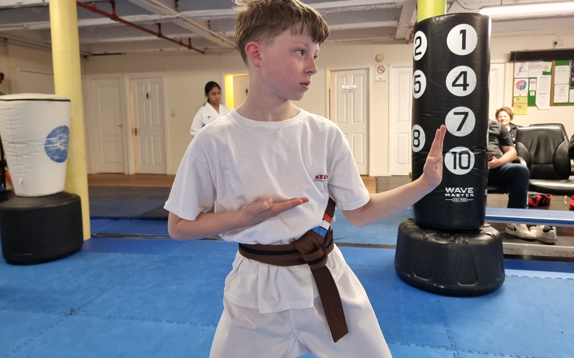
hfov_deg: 70.4
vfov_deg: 47.3
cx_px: 288
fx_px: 407
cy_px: 144
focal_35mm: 26
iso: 400
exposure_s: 1/50
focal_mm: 6.7
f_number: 1.8
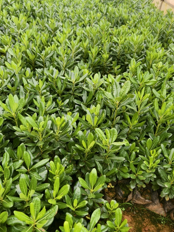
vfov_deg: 56.8
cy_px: 121
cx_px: 81
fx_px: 215
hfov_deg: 44.1
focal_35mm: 32
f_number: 1.75
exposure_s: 1/103
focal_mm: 8.67
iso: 50
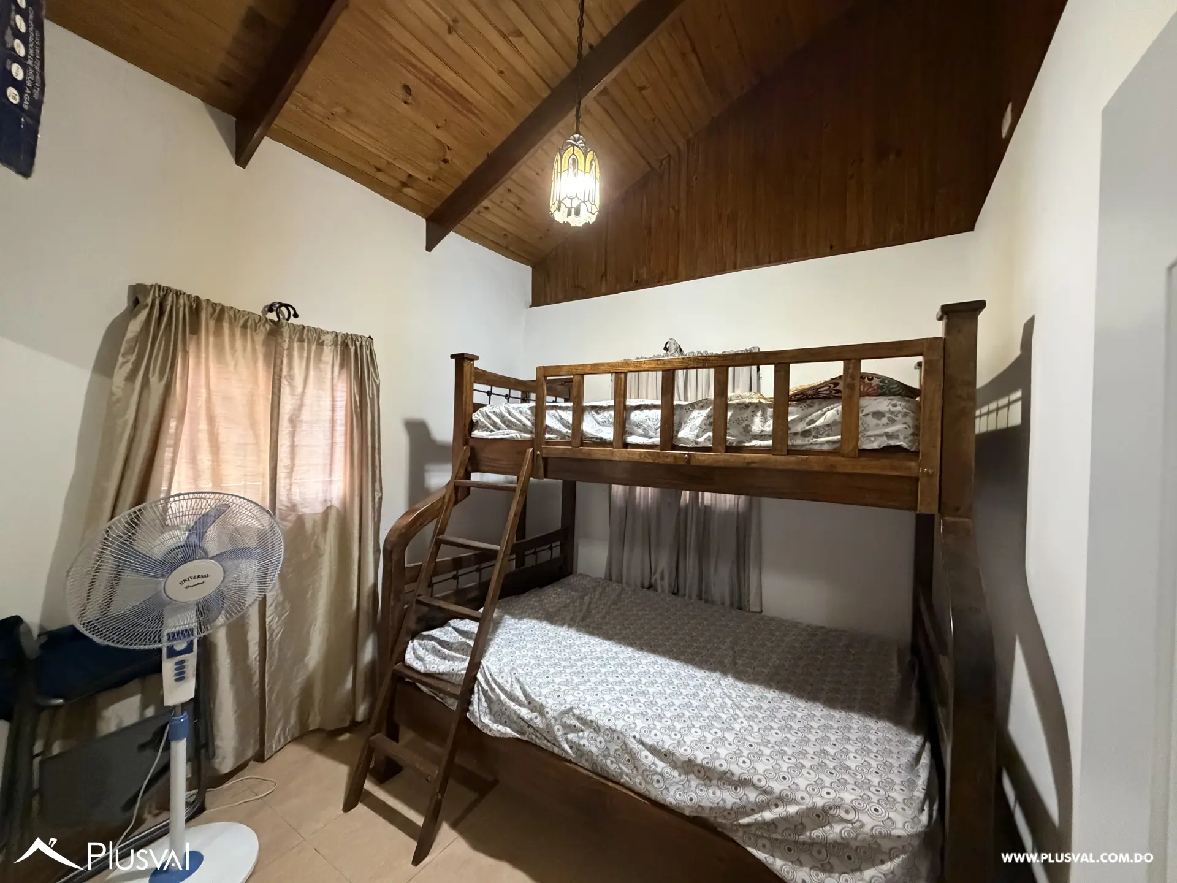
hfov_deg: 102.1
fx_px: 476
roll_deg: -1.5
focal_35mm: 14
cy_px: 442
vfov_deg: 85.7
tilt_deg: -0.5
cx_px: 588
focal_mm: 2.22
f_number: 2.2
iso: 800
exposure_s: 1/60
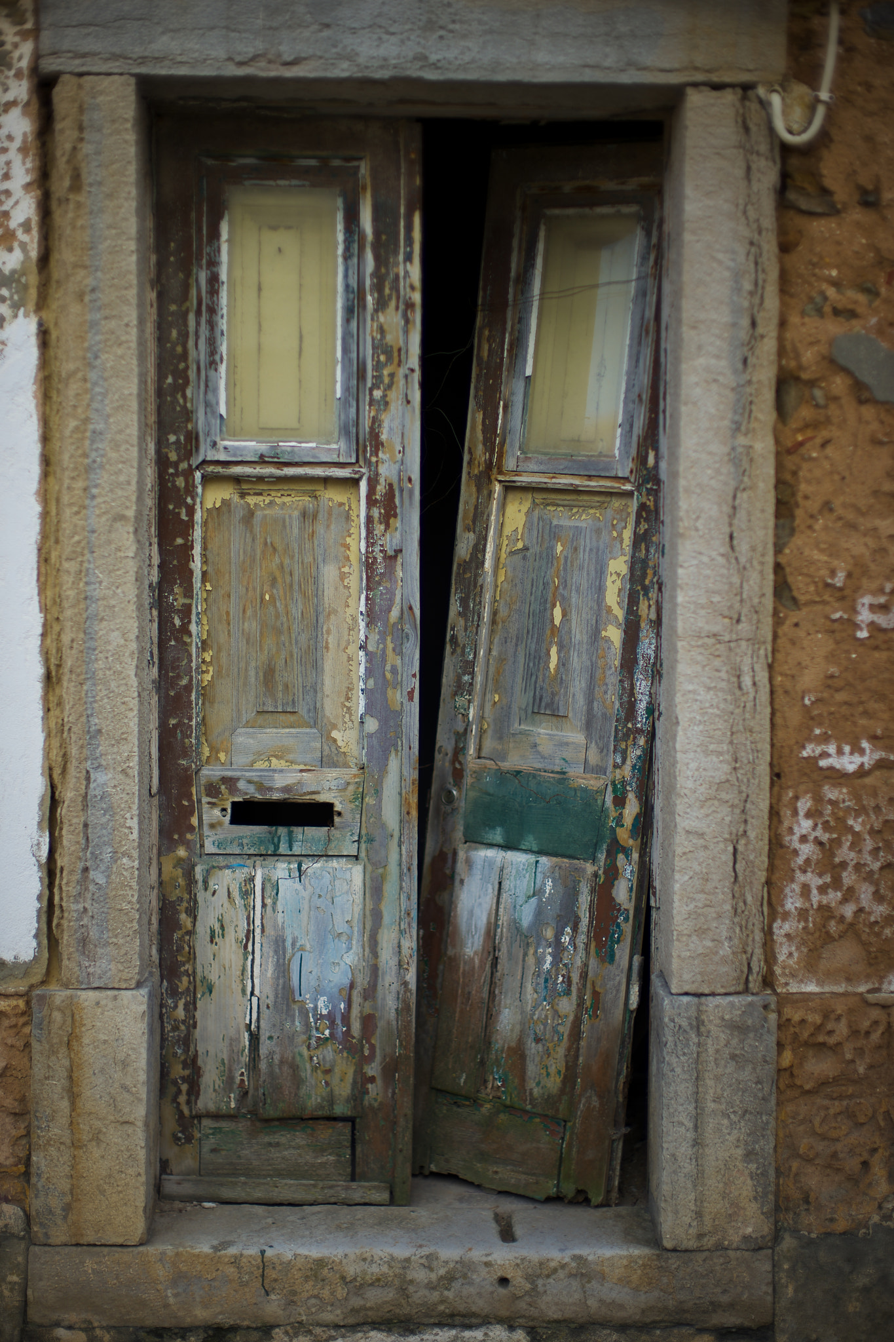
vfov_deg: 39.6
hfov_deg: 27.0
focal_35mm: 50
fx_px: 1863
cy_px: 671
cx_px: 447
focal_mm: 50
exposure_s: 1/2500
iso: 50
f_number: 1.2
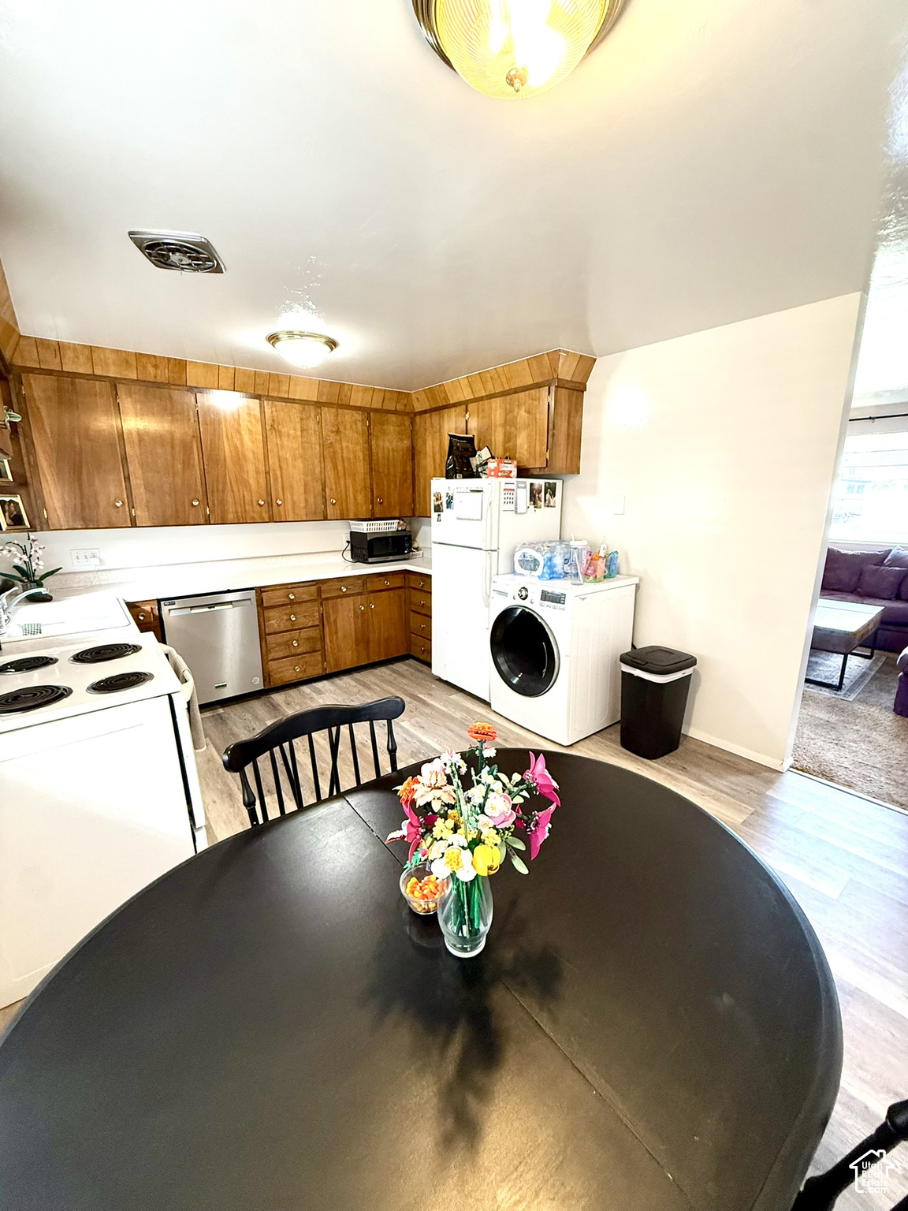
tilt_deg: -11.4
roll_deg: +0.2
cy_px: 606
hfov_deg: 85.7
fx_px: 490
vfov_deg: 102.1
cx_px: 454
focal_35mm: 14
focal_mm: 2.22
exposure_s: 1/60
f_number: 2.2
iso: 320
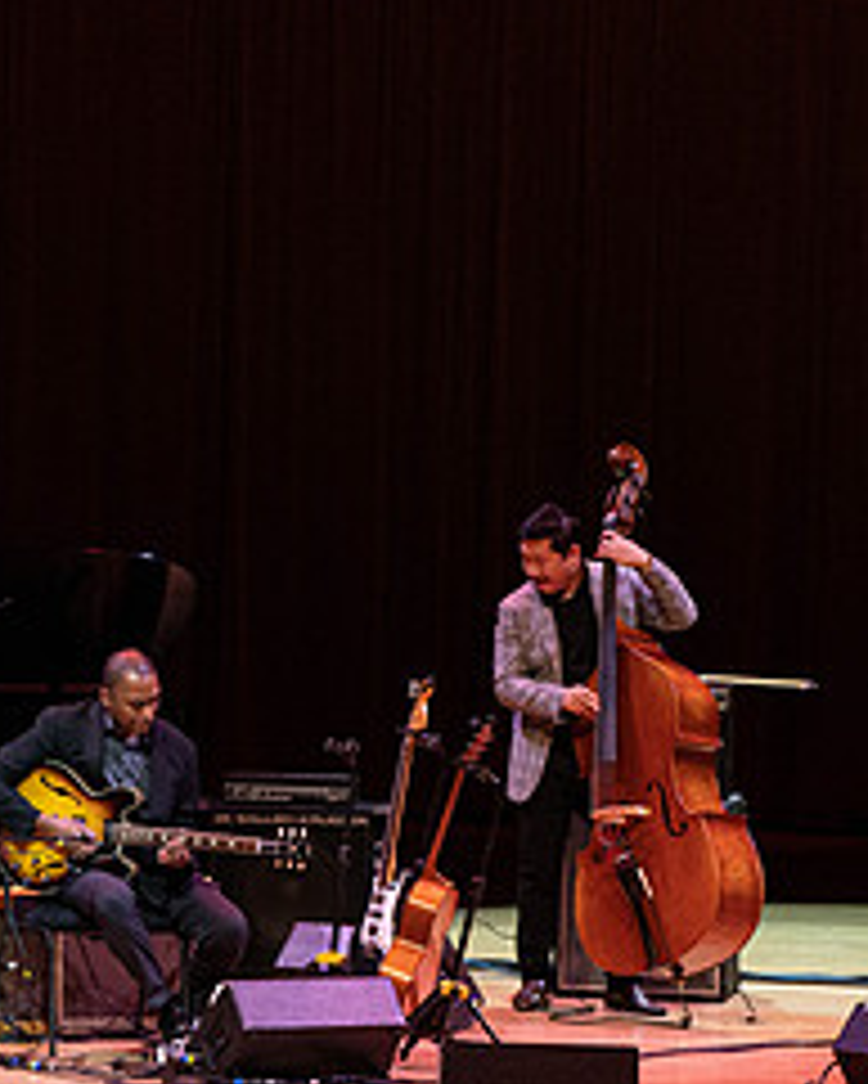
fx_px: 10366
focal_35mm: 323
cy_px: 349
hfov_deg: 4.8
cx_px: 373
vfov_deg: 6.0
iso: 4000
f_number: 8
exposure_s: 1/320
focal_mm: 143
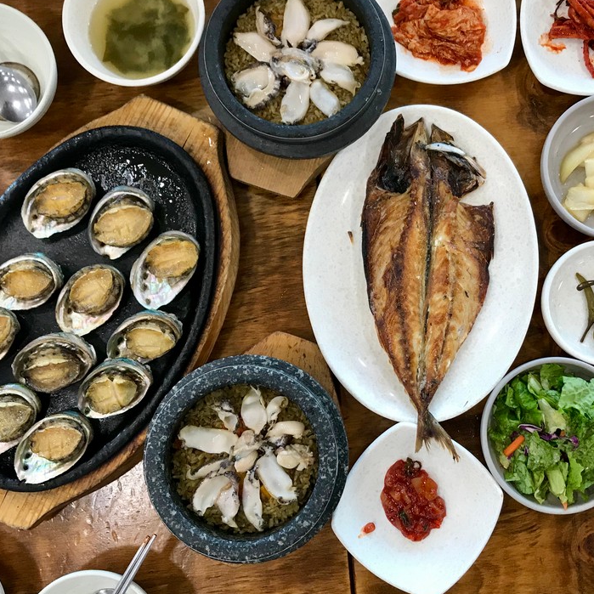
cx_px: 350
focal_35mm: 34
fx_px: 660
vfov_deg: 48.5
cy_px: 295
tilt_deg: -86.0
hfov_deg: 48.2
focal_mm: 3.99
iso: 25
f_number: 1.8
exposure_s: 1/30
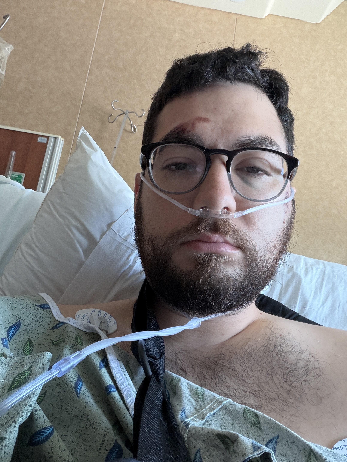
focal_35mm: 30
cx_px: 174
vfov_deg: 60.0
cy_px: 231
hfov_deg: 46.8
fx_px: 401
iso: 200
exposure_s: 1/60
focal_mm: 2.71
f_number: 1.9
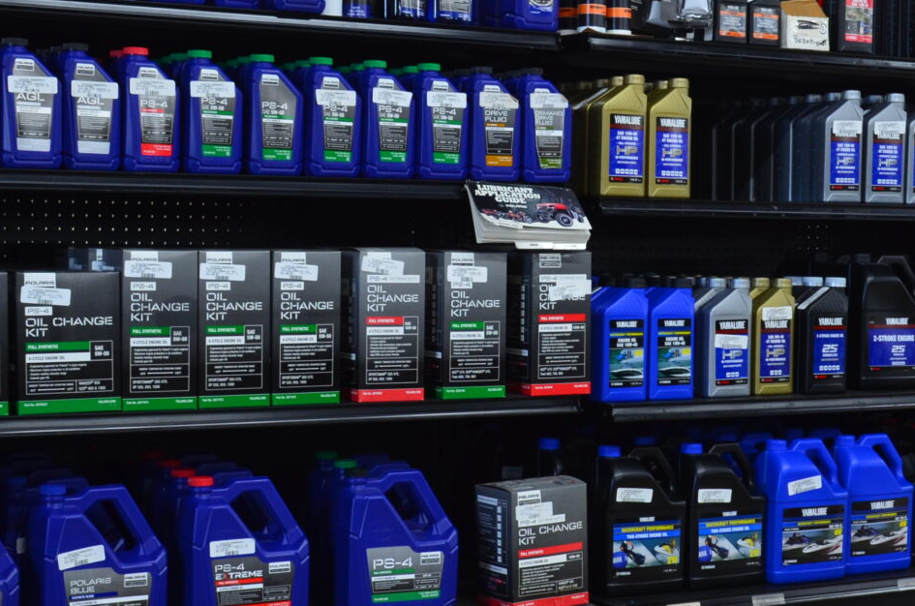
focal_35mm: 78
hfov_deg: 25.9
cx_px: 609
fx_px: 1978
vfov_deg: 17.4
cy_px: 376
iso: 560
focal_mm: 24
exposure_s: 1/15
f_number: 8
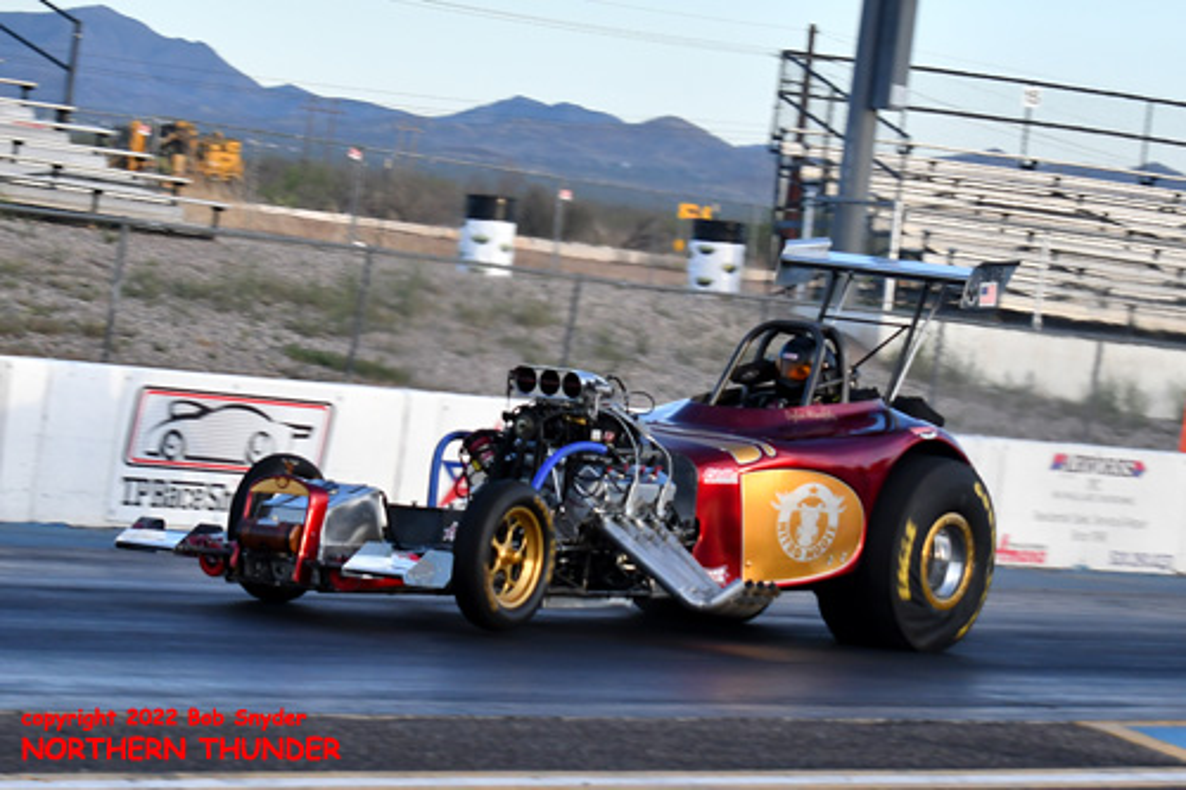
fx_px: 3458
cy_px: 395
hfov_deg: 19.5
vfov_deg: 13.0
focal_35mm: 105
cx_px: 593
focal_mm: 70
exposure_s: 1/800
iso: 500
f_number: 5.6
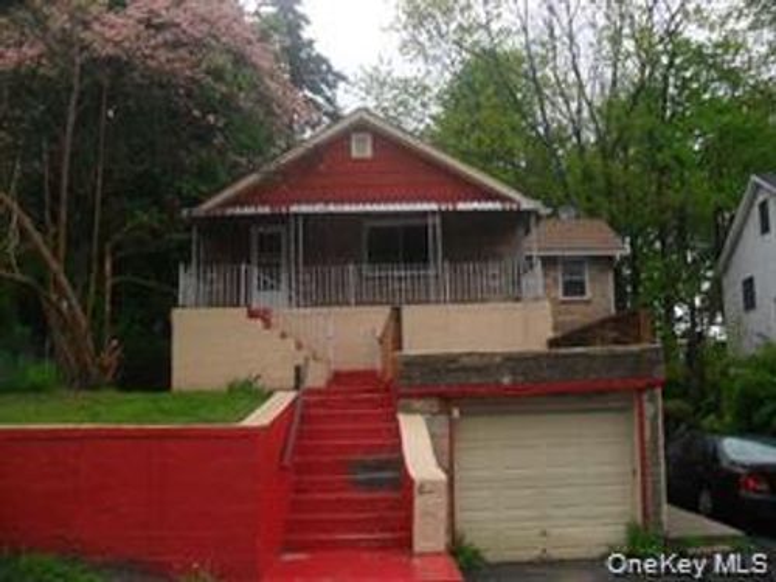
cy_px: 291
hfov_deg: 52.6
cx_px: 388
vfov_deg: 40.7
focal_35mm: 35
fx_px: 785
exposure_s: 1/45
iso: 200
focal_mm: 6.3
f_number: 3
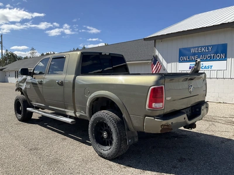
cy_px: 88
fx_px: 196
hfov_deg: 61.7
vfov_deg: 48.2
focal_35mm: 29
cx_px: 117
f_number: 1.8
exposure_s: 1/1730
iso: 25
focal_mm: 3
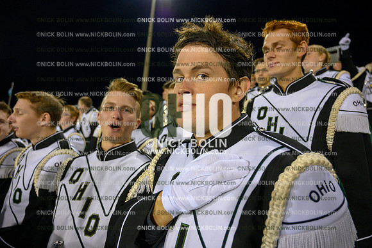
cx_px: 186
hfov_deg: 73.7
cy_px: 124
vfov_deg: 53.2
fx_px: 248
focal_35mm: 24
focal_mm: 24
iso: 2000
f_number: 4
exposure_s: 1/250
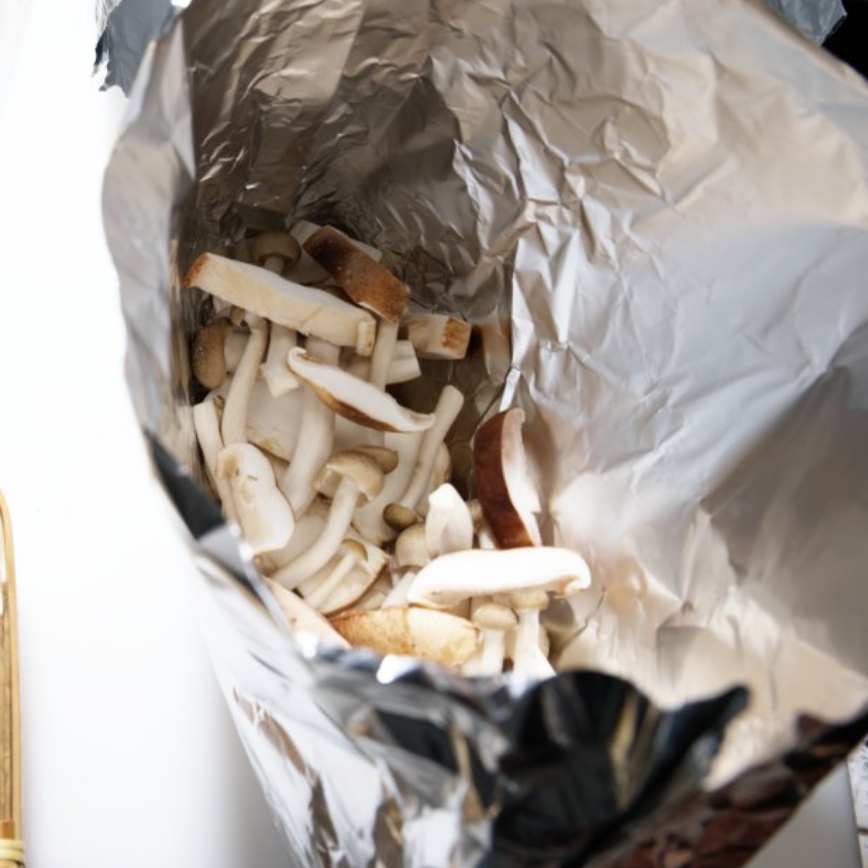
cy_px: 373
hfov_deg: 33.4
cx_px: 79
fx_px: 1362
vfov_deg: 35.3
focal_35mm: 48
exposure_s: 1/100
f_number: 8
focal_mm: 29
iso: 100
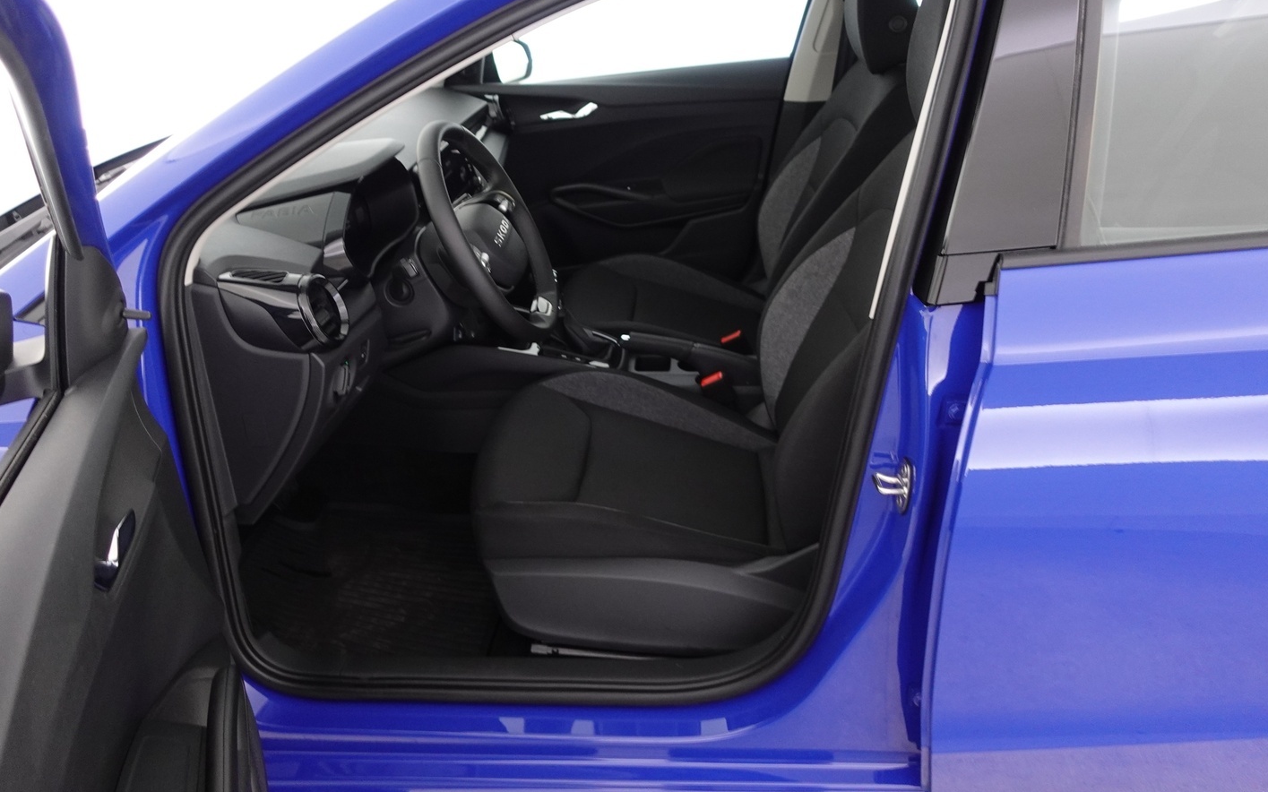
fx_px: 967
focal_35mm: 28
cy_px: 317
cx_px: 597
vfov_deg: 44.3
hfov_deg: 66.4
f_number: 1.8
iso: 640
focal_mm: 9.4
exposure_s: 1/30
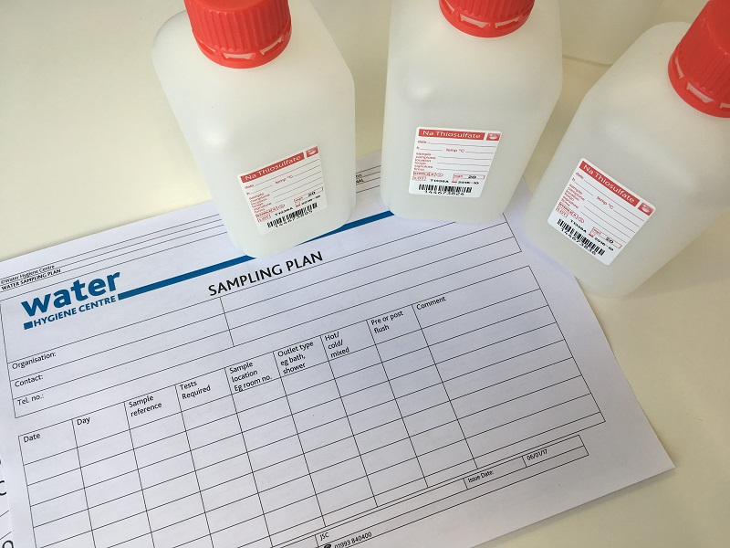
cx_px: 365
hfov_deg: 61.7
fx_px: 612
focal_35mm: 29
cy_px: 274
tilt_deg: -69.2
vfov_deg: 48.2
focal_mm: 4.15
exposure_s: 1/125
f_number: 2.2
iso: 25
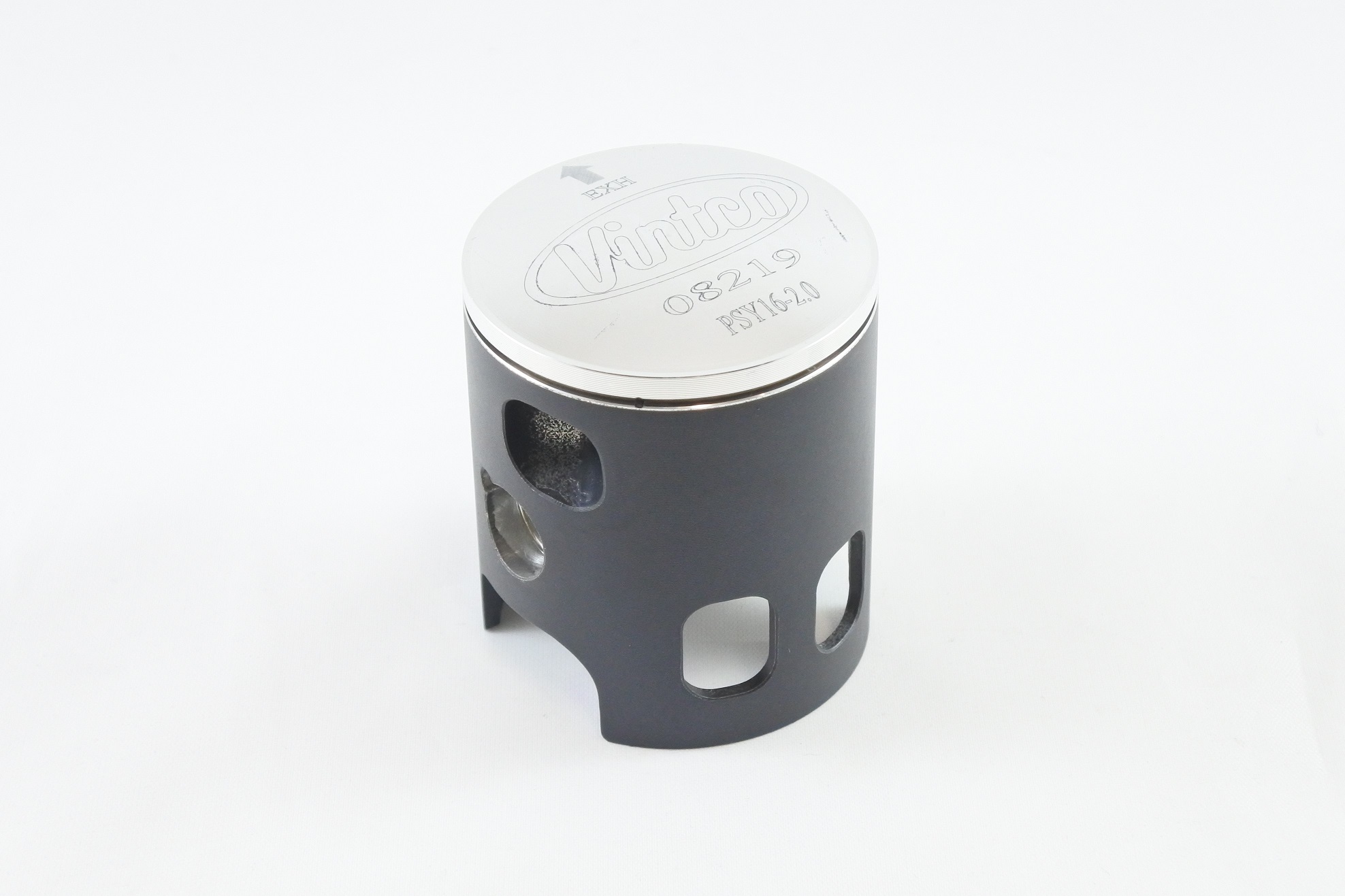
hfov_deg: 33.4
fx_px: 2241
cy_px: 448
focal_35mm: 60
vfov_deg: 22.6
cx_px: 672
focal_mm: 22.3
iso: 800
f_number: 4.8
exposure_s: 1/125
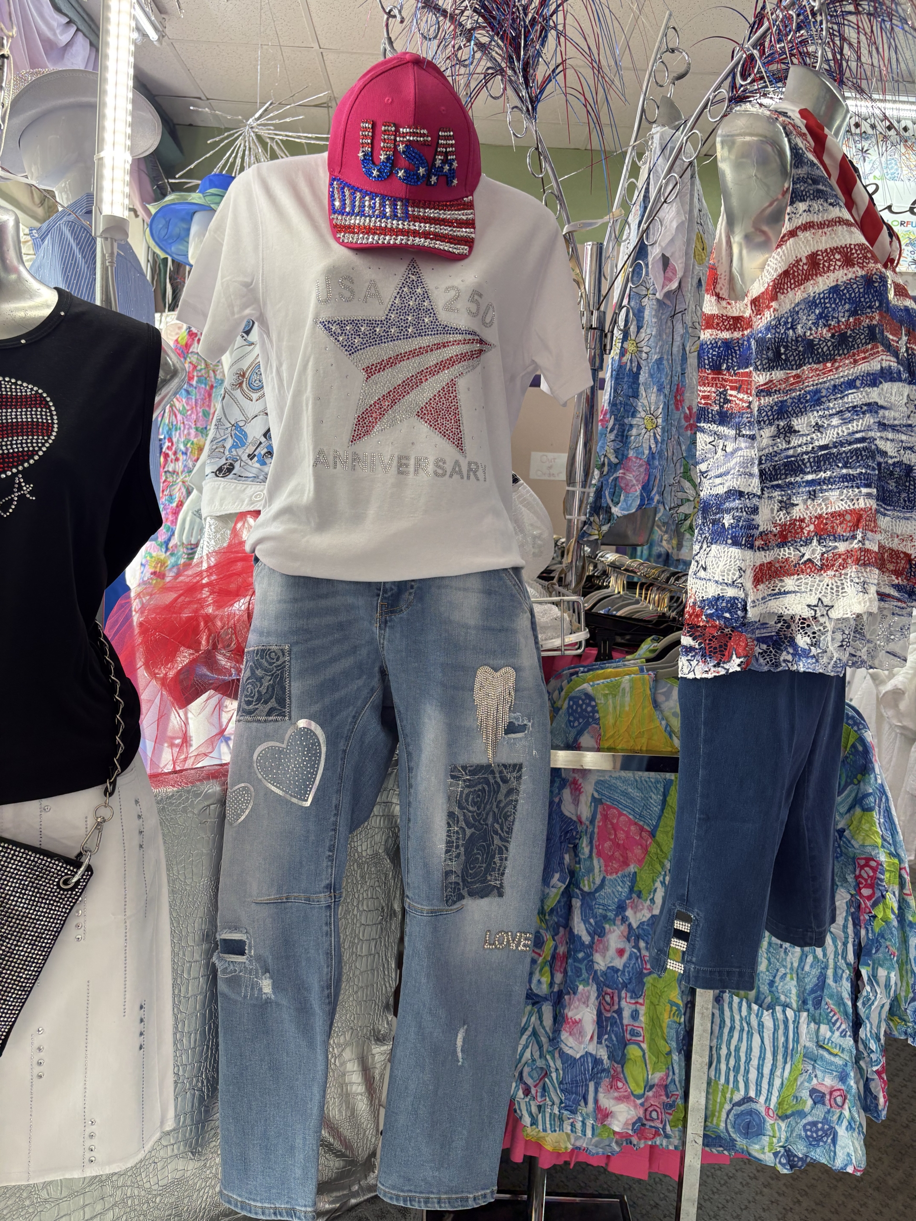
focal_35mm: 26
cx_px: 458
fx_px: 917
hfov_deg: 53.1
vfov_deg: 67.3
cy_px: 610
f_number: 1.6
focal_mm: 5.96
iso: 50
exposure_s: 1/120
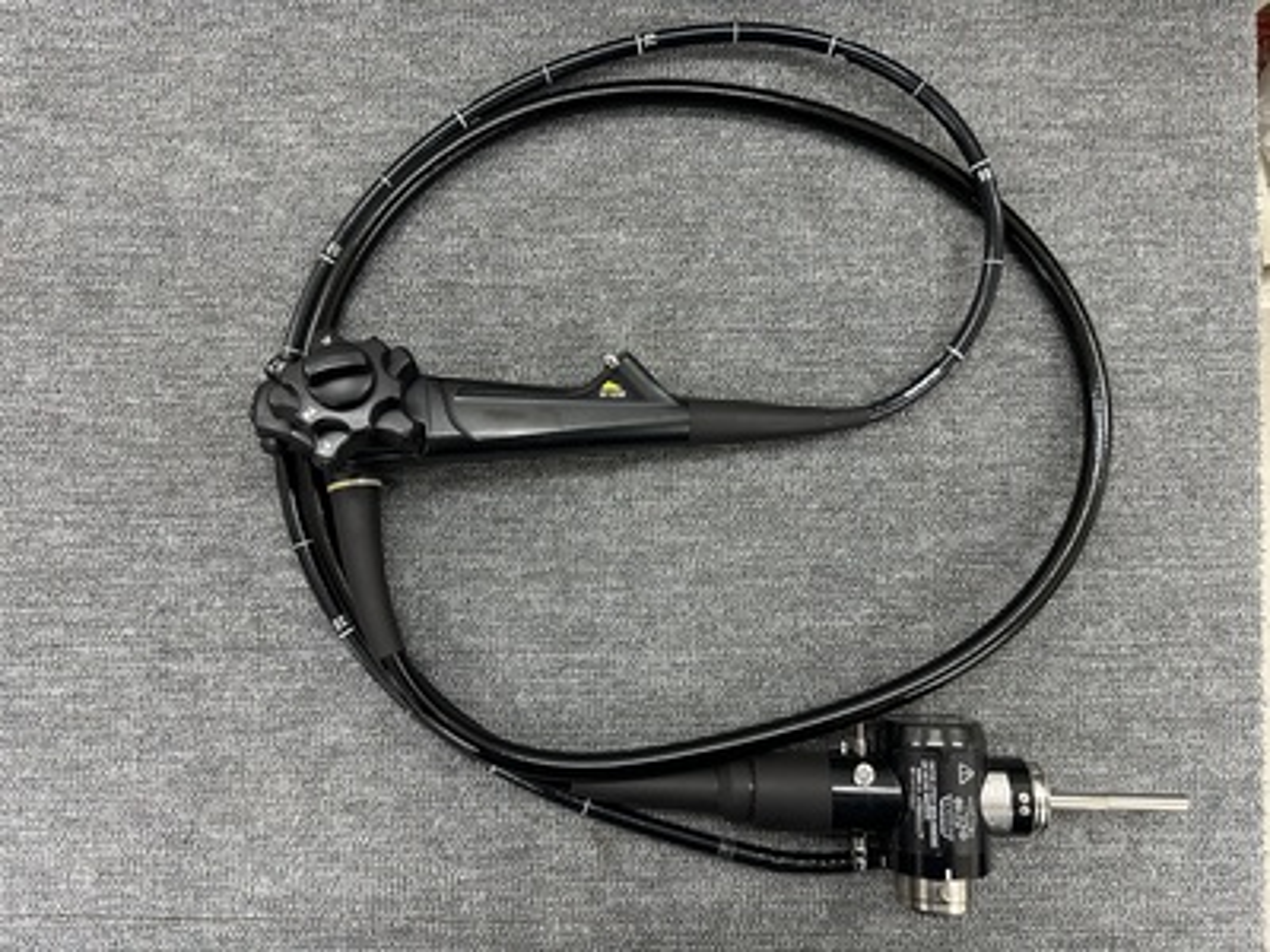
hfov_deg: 71.6
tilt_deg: -86.8
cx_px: 635
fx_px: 881
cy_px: 476
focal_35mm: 24
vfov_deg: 56.8
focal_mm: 6.86
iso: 200
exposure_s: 1/120
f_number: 1.78
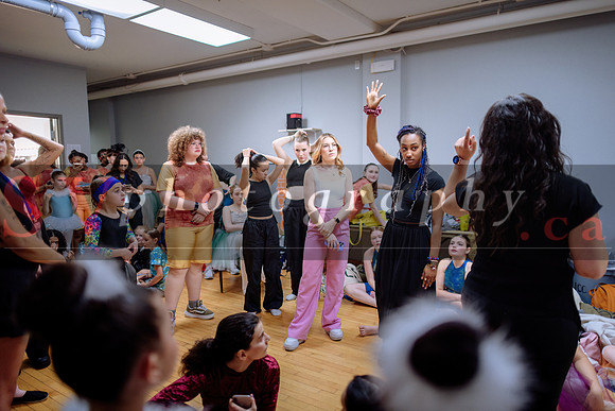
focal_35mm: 24
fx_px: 410
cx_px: 308
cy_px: 206
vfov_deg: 53.2
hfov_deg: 73.7
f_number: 1.4
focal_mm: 24
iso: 800
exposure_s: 1/250
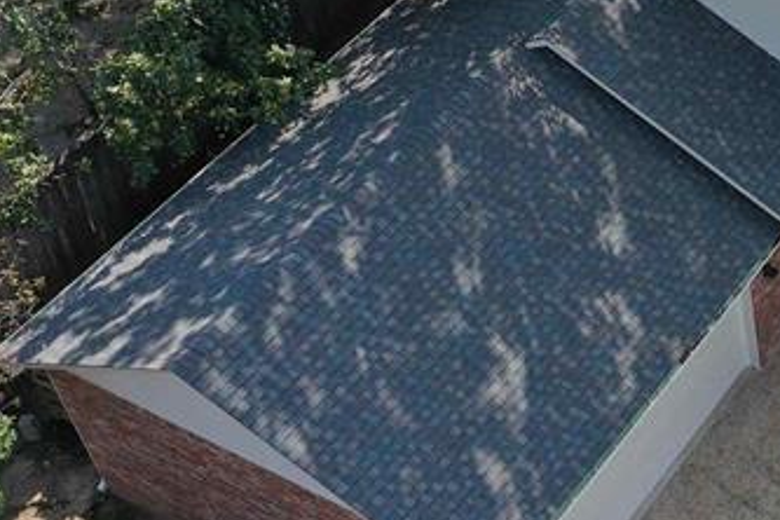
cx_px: 956
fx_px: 1863
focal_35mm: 86
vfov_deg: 15.7
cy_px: 63
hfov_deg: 21.8
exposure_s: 1/320
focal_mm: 10.26
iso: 100
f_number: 5
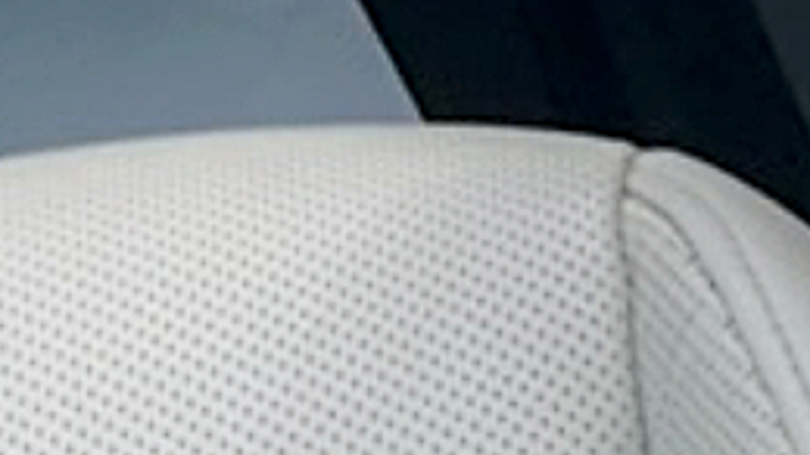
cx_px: 1664
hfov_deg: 9.9
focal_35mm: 201
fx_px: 4315
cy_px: -1091
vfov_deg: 5.5
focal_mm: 3
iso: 25
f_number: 1.8
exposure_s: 1/120
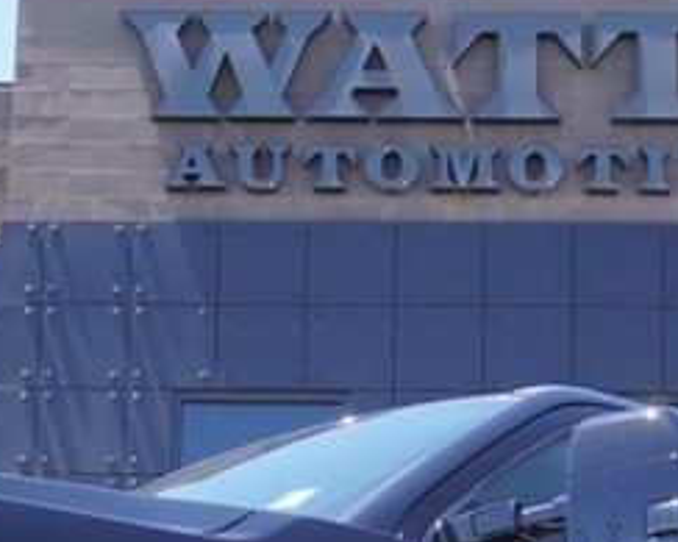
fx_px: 2727
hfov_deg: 14.2
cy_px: 864
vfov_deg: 10.8
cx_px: 336
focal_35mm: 136
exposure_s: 1/125
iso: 100
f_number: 5.6
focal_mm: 23
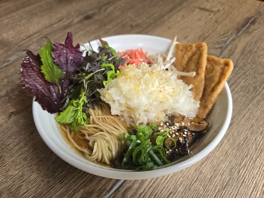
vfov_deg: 58.9
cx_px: 132
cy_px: 99
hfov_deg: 73.9
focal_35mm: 23
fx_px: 175
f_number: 1.7
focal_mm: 6.3
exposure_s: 1/180
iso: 125
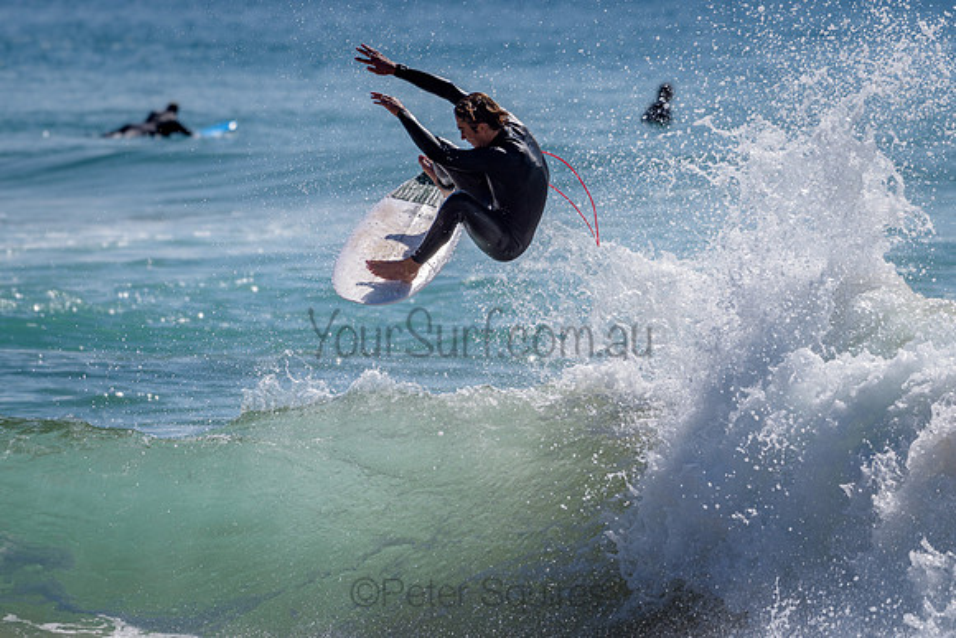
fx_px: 10362
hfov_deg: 5.3
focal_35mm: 390
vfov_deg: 3.5
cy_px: 308
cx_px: 440
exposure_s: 1/2000
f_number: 5.6
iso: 90
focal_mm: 320
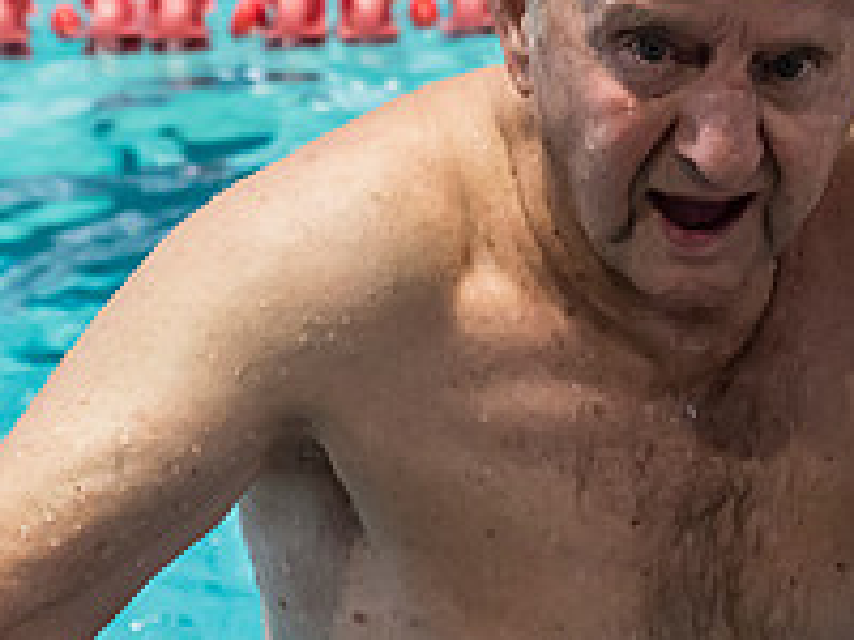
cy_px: 292
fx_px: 4145
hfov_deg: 11.7
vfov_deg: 8.8
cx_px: 713
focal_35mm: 168
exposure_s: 1/250
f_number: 3.5
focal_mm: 29
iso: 2000
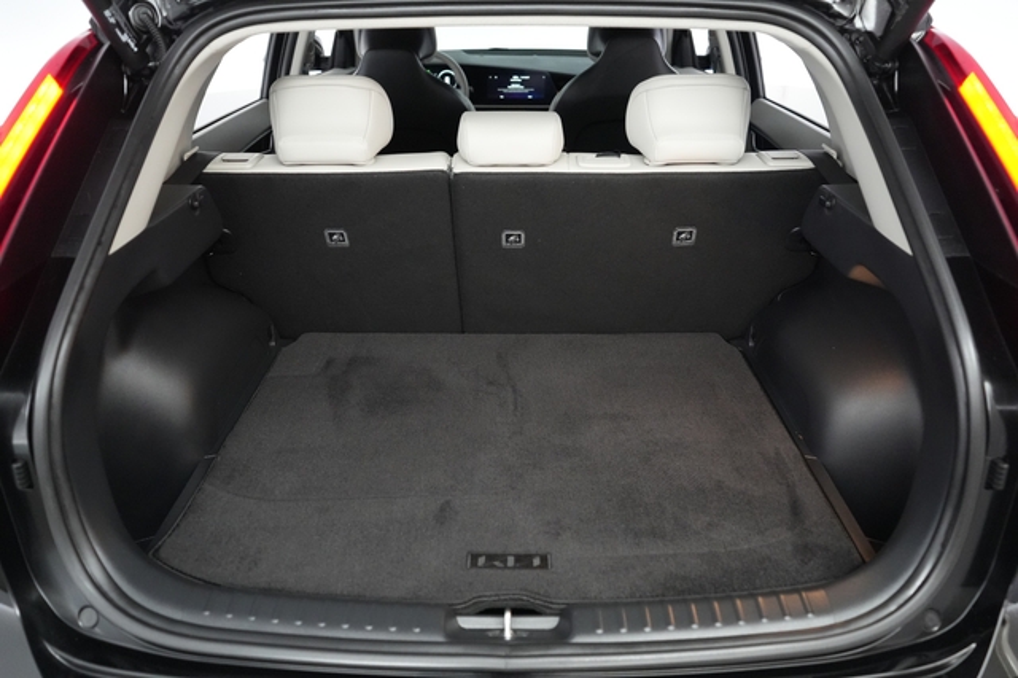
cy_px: 339
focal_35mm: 26
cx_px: 509
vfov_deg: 49.5
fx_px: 735
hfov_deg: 69.4
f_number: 2.8
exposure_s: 1/160
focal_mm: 26
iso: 6400
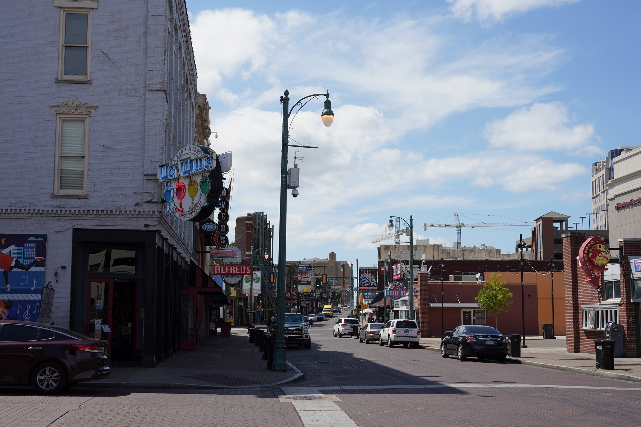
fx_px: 712
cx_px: 320
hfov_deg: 48.5
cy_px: 214
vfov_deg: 33.4
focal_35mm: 40
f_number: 16
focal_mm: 40
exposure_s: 1/100
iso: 100
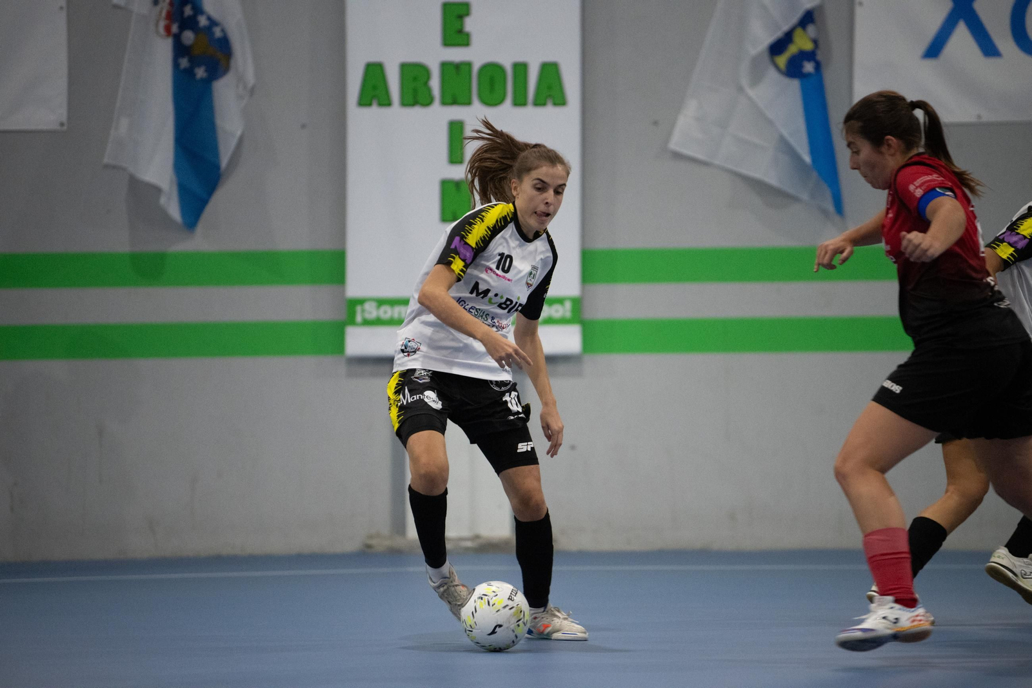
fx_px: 5733
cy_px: 344
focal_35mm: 200
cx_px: 516
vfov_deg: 6.9
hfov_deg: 10.3
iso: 6400
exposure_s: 1/800
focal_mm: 200
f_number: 2.8
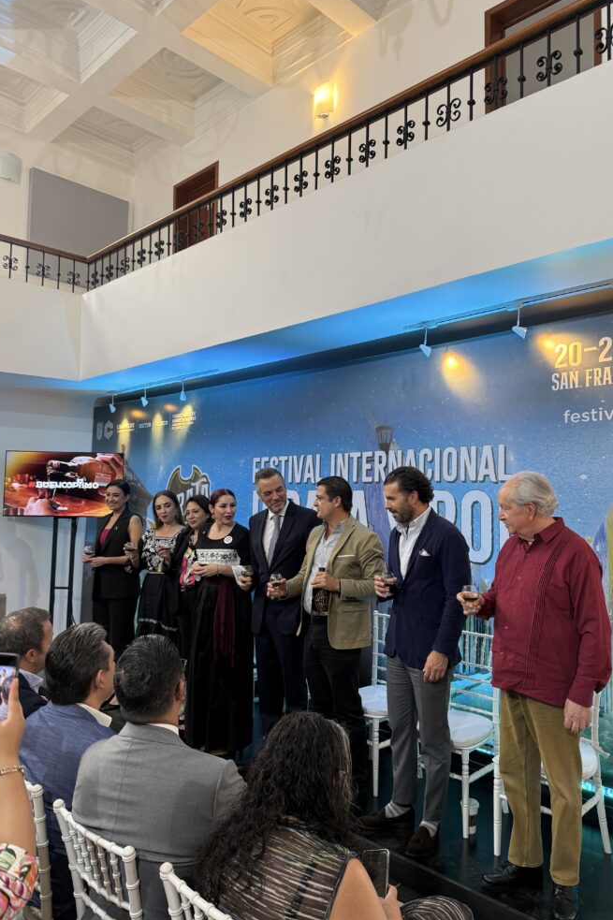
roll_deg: -1.2
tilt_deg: +4.3
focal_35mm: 26
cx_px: 329
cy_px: 458
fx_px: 664
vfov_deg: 69.4
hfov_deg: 49.5
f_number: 1.78
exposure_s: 1/60
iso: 200
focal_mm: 6.76
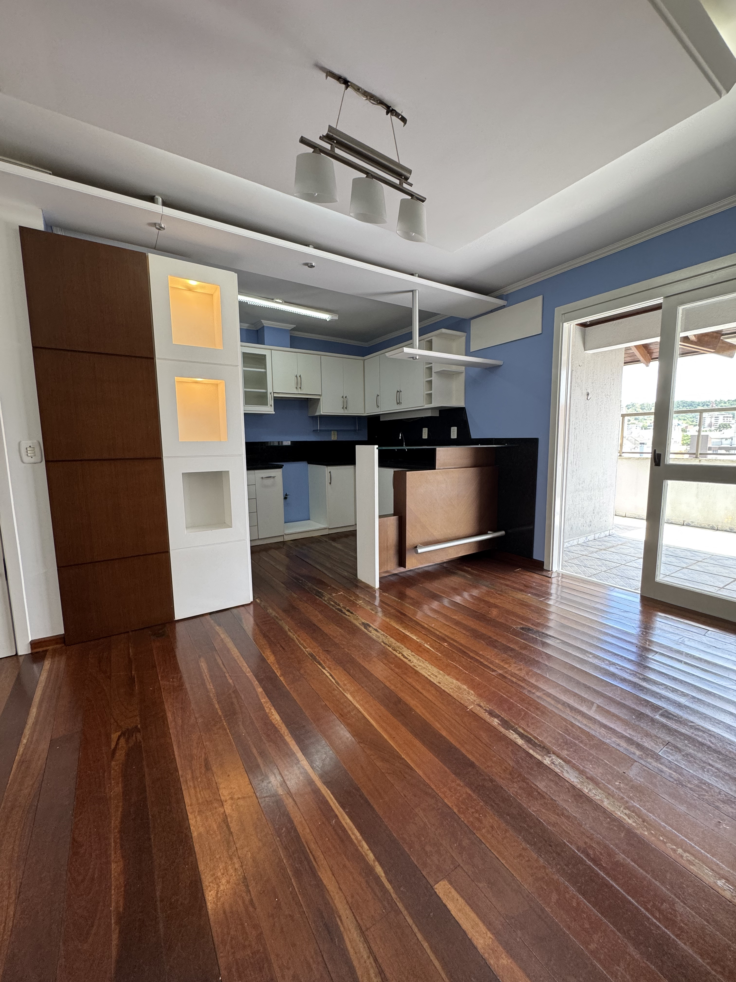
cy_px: 491
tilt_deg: -6.9
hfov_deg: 85.7
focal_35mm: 14
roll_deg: +1.8
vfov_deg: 102.1
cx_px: 368
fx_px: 397
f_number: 2.2
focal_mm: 2.22
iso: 160
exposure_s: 1/120
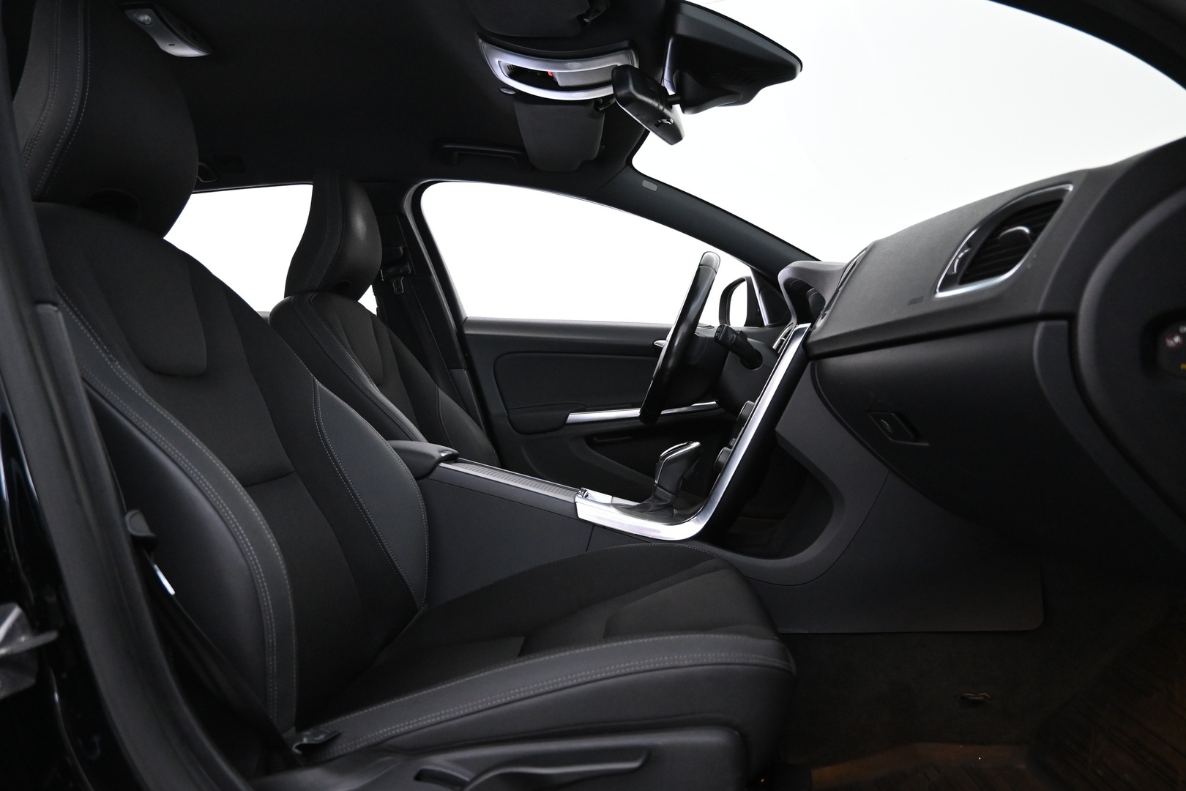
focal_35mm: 24
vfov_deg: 53.1
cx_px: 593
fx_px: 791
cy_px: 396
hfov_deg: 73.7
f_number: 3.5
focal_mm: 16
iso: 2800
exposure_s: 1/25
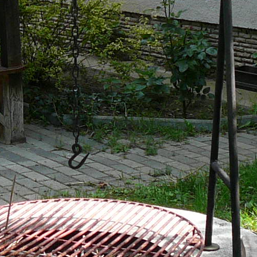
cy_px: 46
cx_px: 3
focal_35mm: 127
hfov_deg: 13.6
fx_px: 1067
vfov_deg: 13.7
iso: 80
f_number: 2.8
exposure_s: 1/250
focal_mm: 5.2
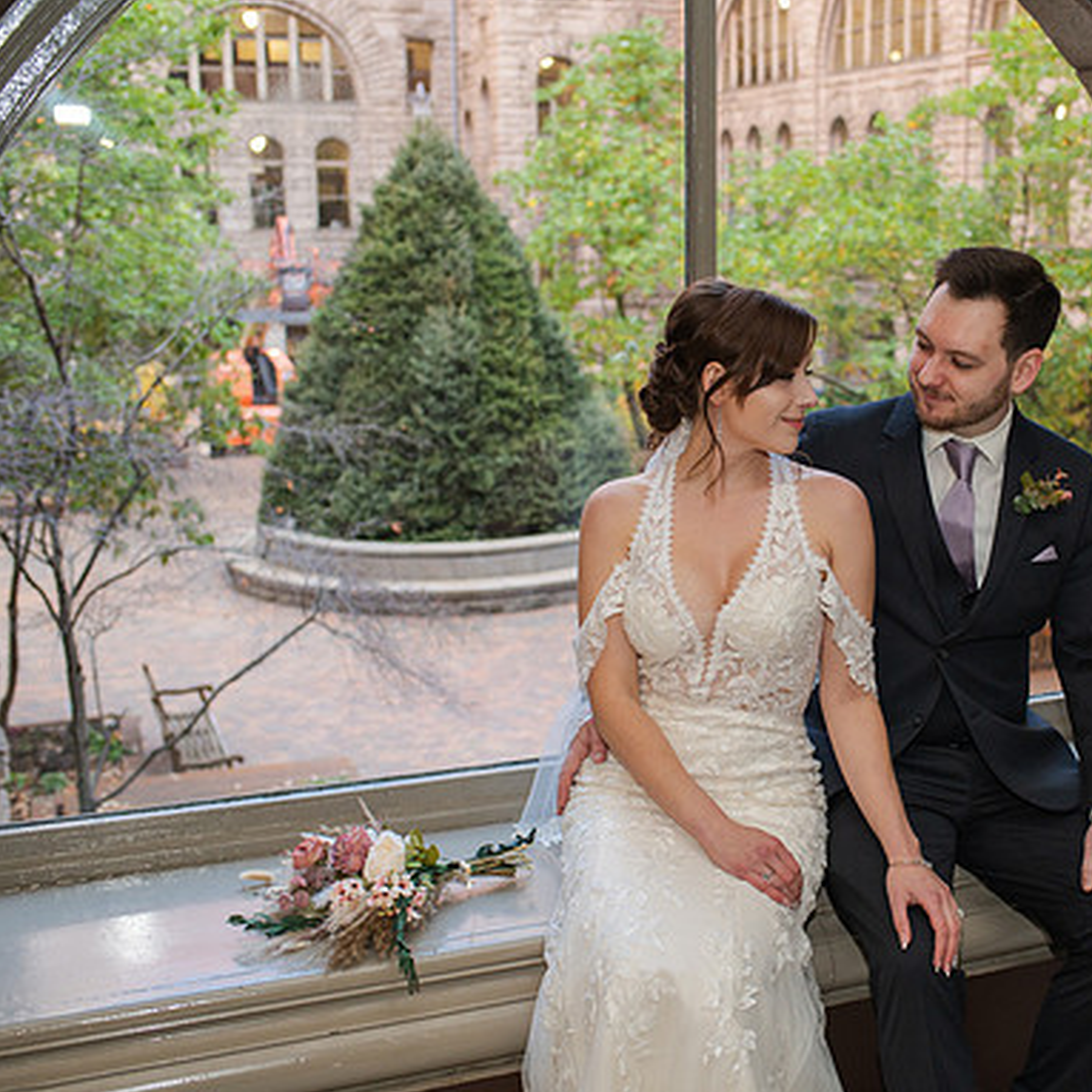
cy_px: 547
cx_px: 795
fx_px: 1606
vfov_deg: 37.6
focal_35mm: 45
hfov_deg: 36.8
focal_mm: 35
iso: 1000
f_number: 3.5
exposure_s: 1/200
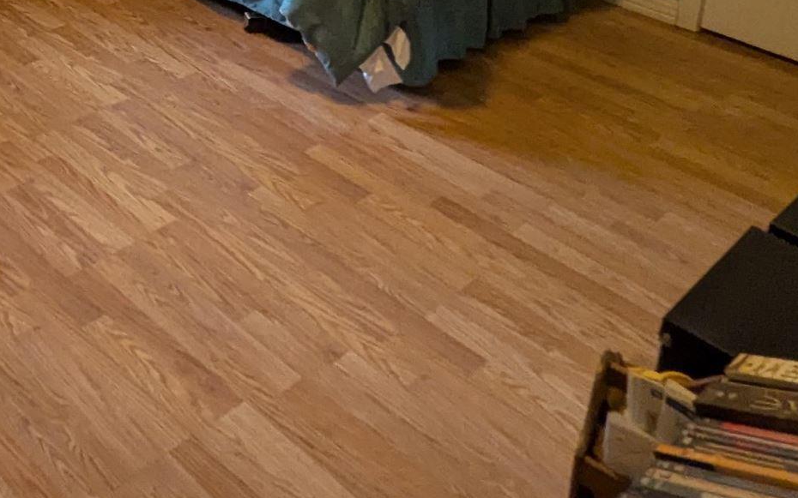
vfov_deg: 21.4
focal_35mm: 49
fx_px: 1066
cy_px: -282
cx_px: -58
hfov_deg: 35.7
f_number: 2.2
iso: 129
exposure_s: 1/24
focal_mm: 1.83
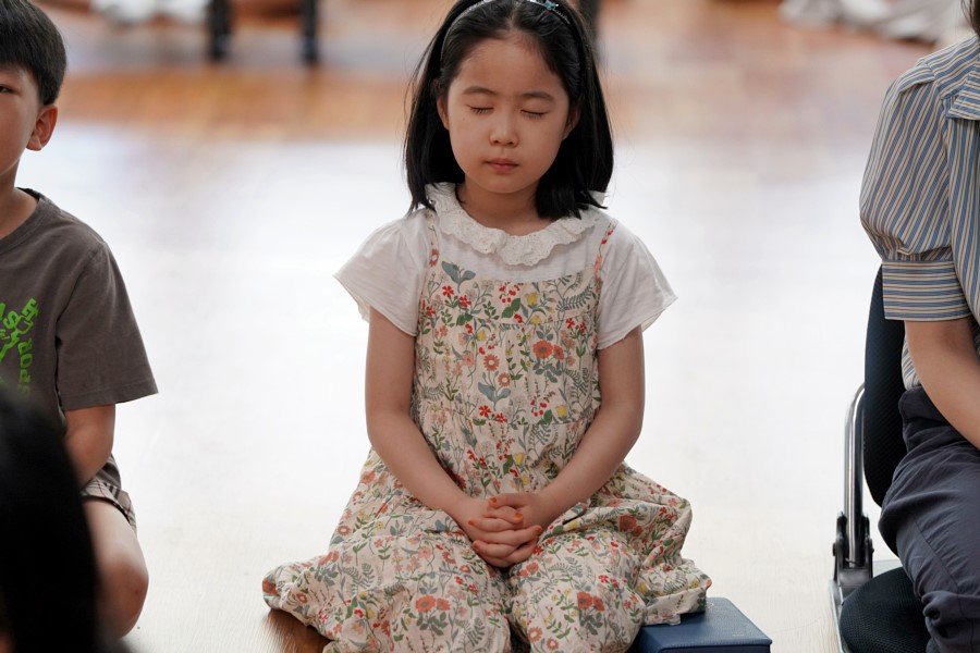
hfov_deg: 11.9
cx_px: 490
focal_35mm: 173
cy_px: 326
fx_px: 4709
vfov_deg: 7.9
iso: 1600
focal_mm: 173
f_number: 4
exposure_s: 1/200
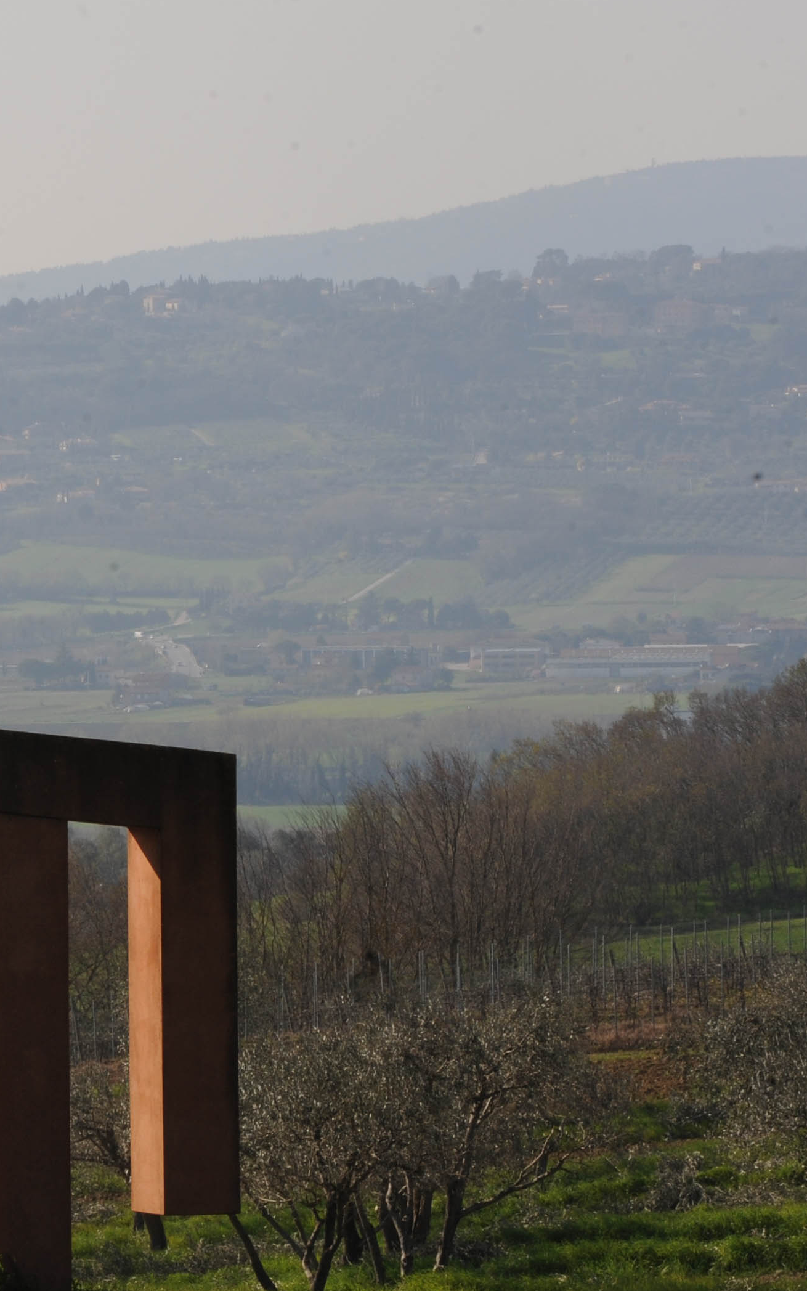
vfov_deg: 7.0
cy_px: 667
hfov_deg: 4.4
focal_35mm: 300
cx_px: -442
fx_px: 10553
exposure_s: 1/160
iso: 320
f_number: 22
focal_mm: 145
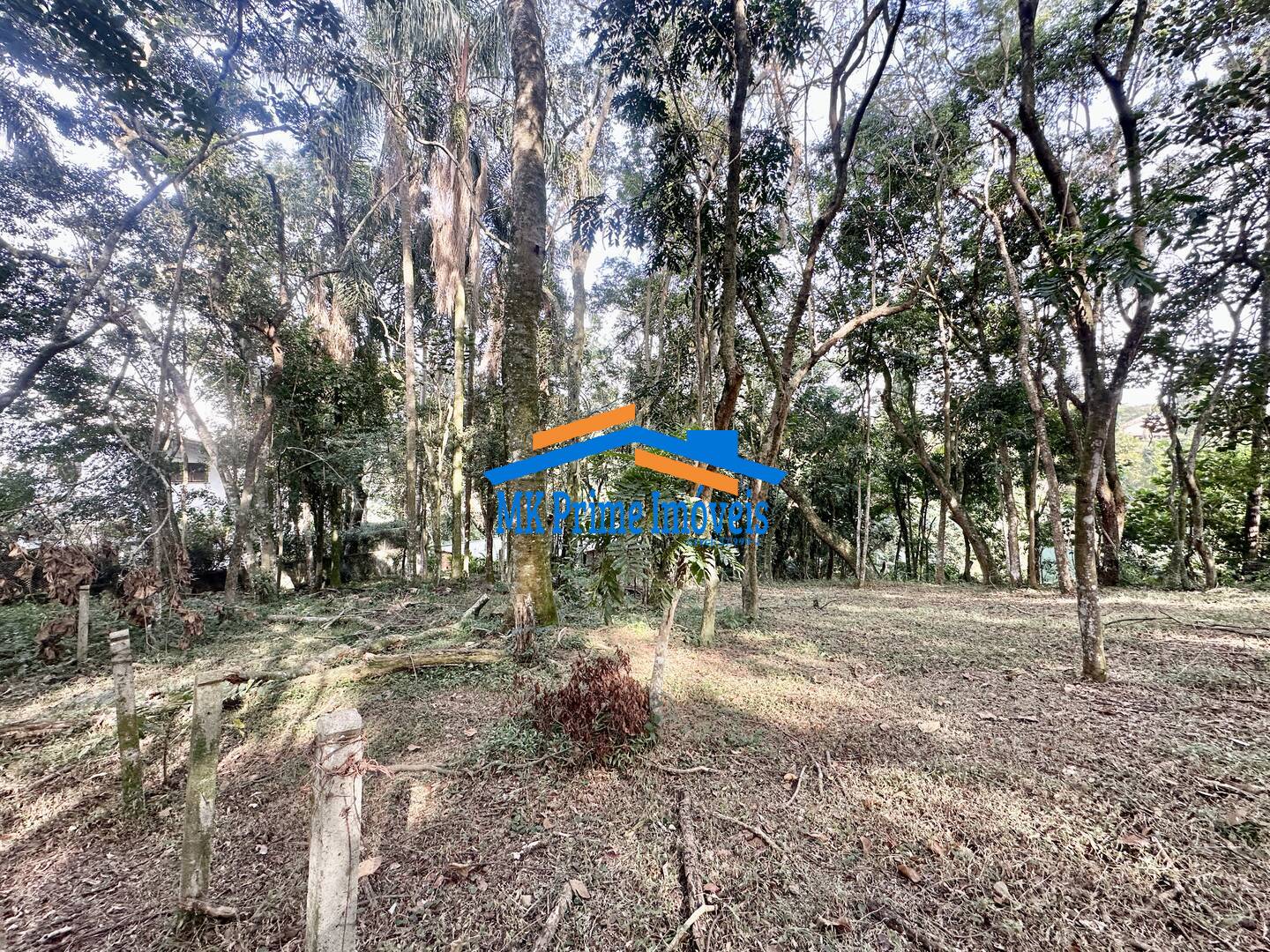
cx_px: 635
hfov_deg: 102.1
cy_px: 476
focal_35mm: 14
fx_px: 514
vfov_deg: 85.7
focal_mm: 2.22
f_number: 2.2
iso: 100
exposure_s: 1/99
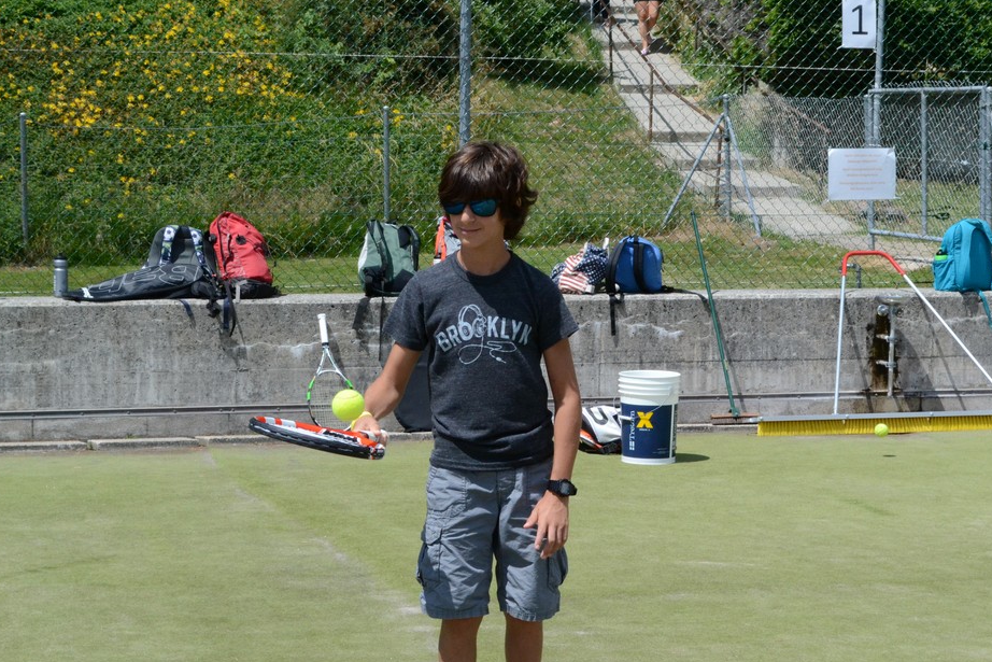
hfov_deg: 25.3
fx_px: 2205
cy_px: 328
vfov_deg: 17.1
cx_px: 539
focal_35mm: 80
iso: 1600
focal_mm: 48
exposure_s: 1/1000
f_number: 16
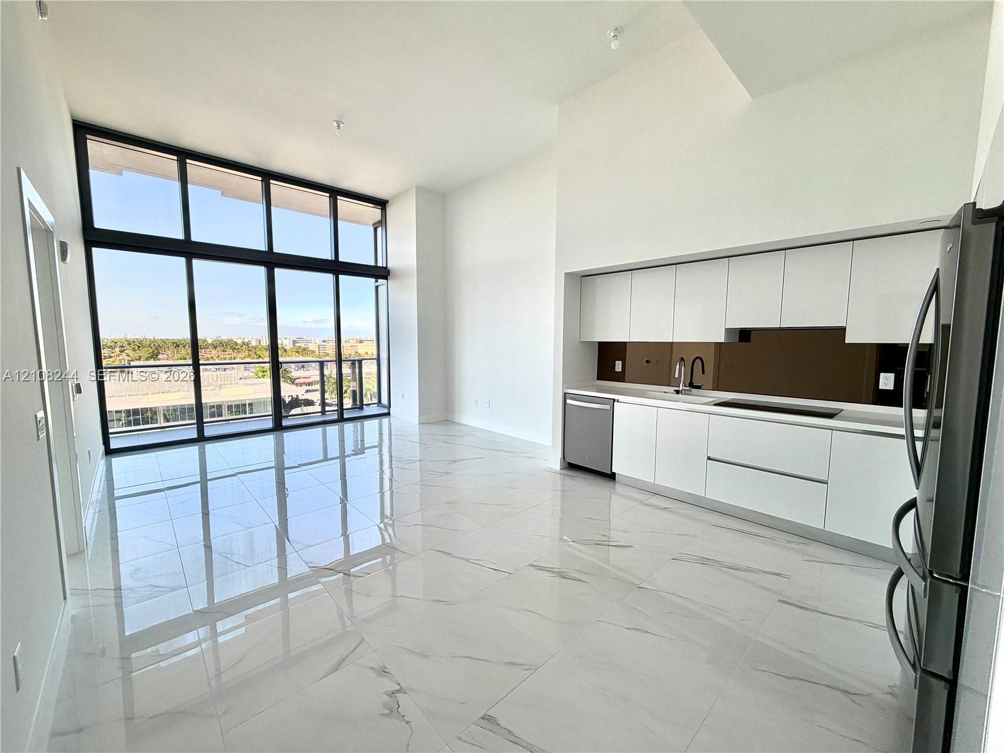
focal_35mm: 14
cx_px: 502
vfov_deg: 85.7
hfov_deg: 102.1
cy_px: 376
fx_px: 406
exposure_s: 1/214
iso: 40
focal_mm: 2.22
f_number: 2.2
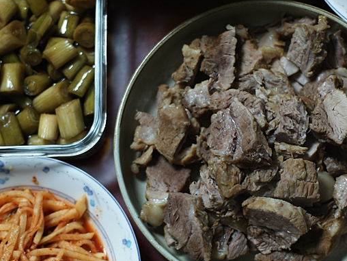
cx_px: 252
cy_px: 136
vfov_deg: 11.6
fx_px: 1283
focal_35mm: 128
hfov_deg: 15.3
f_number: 2
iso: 320
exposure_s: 1/80
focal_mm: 50
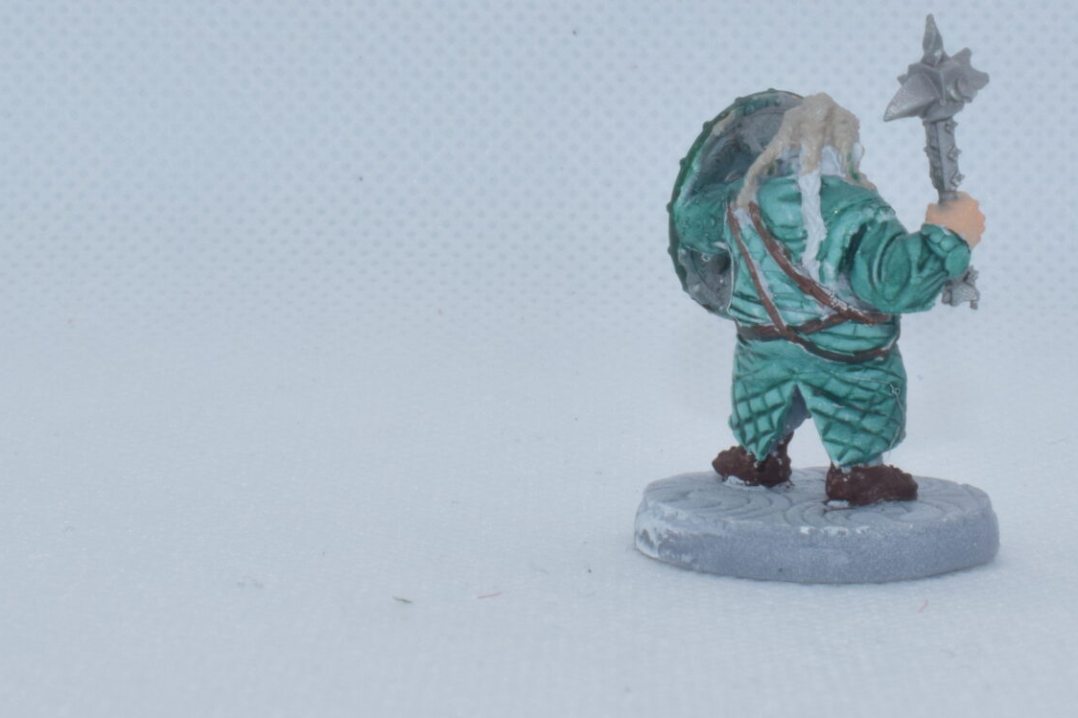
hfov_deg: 16.6
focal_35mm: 123
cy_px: 159
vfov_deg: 11.1
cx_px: 739
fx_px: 3682
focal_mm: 36
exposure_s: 1/125
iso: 800
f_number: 25
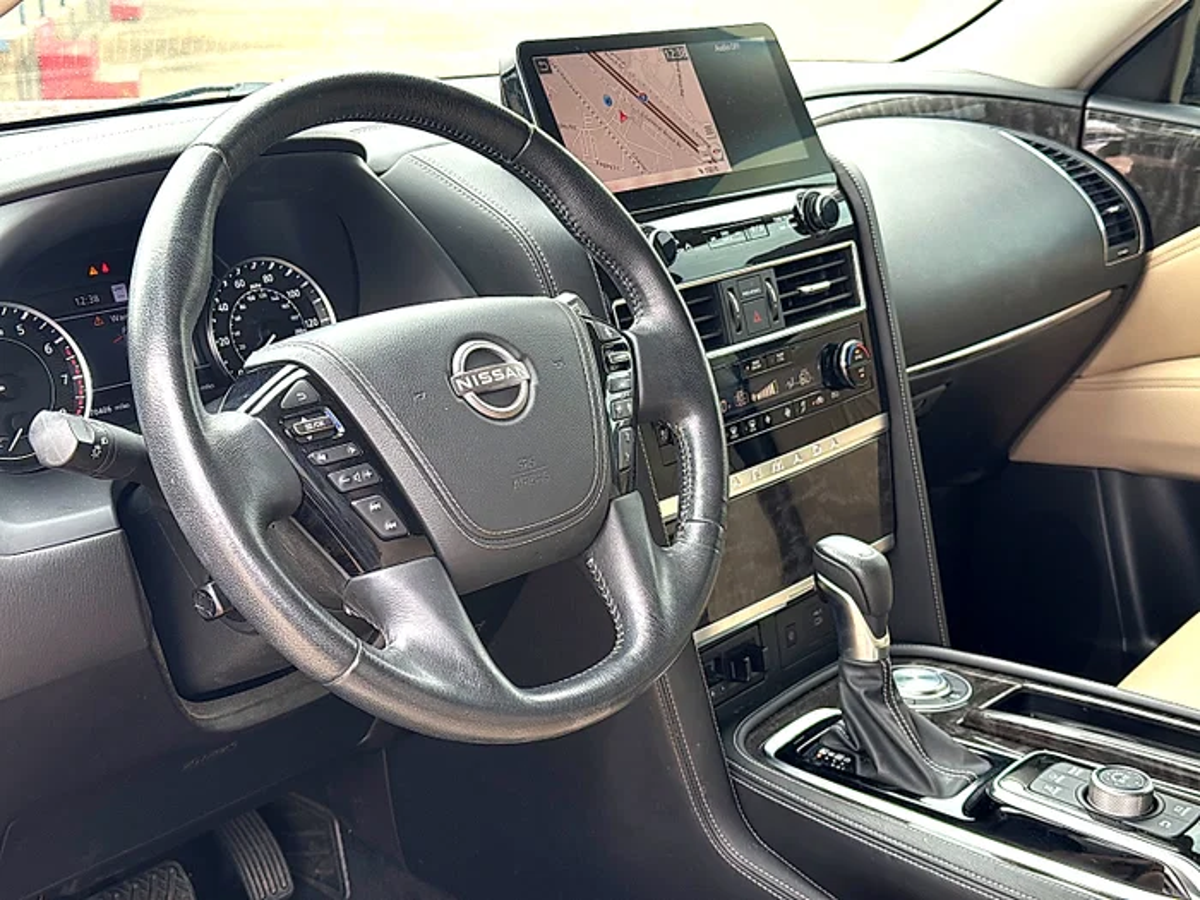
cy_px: 450
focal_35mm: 48
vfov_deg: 30.3
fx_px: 1664
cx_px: 600
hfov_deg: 39.7
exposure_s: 1/171
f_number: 1.78
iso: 64
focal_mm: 6.86
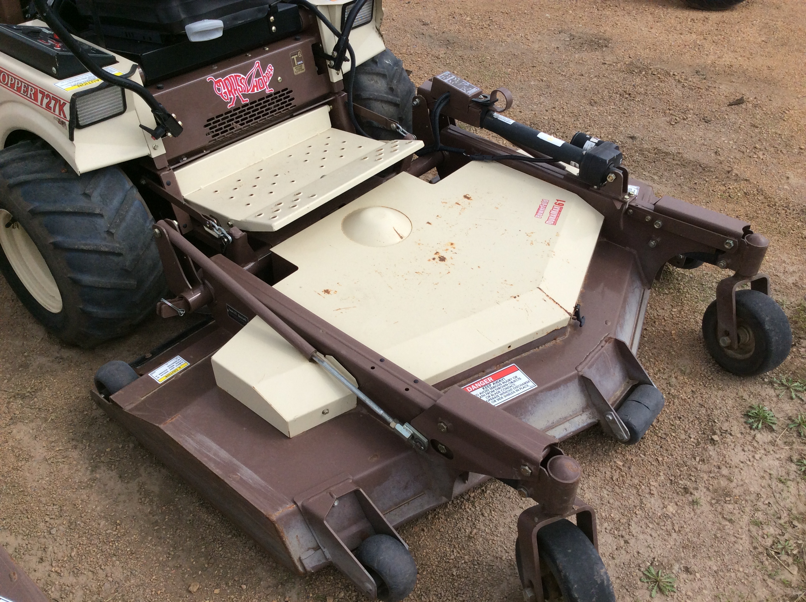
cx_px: 403
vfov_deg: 44.1
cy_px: 301
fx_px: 744
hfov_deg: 56.9
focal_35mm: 32
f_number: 2.4
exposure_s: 1/1271
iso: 32
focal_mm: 3.3
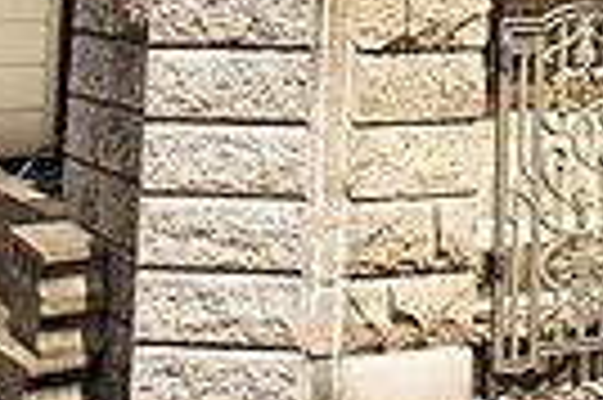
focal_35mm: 115
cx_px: 688
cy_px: -411
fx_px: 1924
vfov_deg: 10.8
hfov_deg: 17.1
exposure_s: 1/500
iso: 200
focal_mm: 16
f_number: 6.3
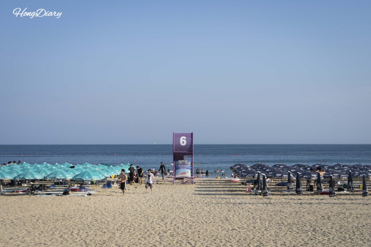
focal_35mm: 60
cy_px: 124
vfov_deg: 22.6
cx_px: 186
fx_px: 618
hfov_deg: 33.4
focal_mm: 60
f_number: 11
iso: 100
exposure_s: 1/160
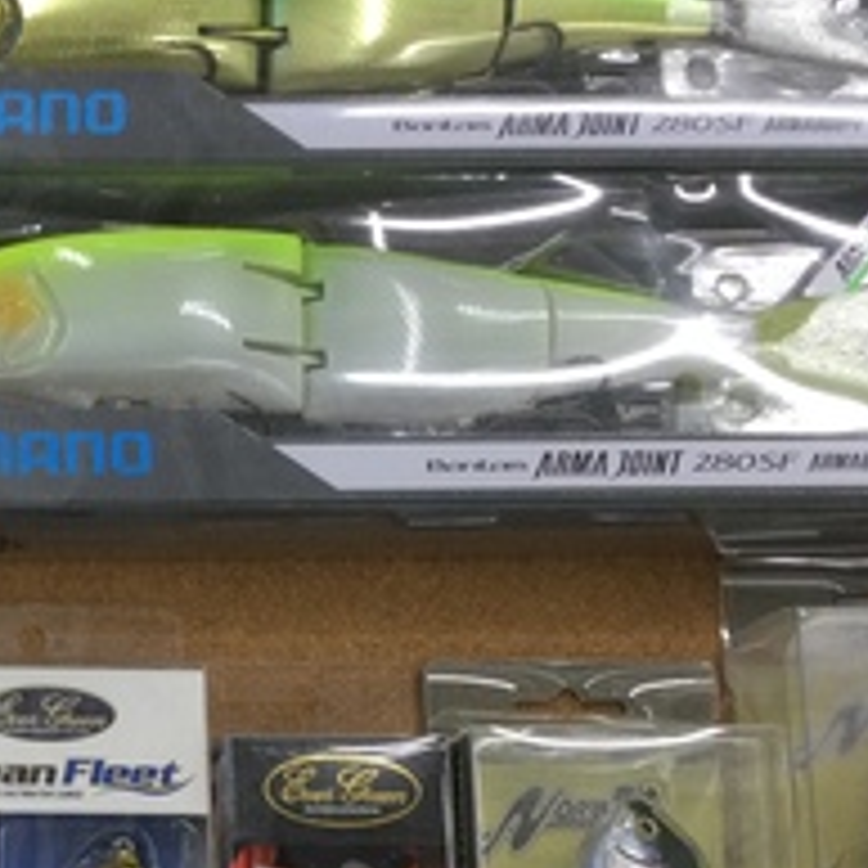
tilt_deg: -79.1
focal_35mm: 85
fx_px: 2411
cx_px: -175
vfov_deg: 20.1
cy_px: 751
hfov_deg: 19.2
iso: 25
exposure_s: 1/40
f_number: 2.4
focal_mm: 3.3
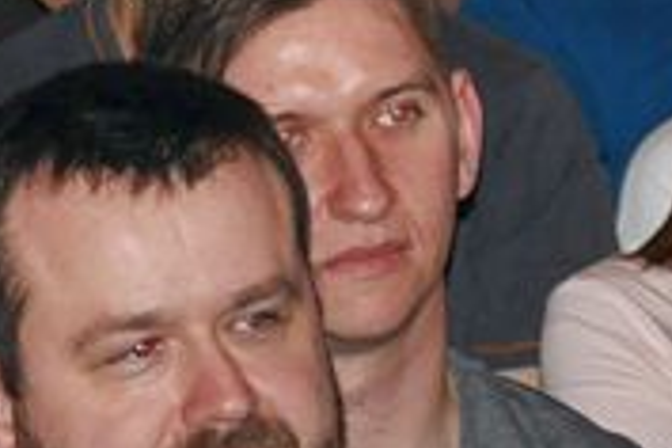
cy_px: -408
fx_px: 14118
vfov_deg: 1.8
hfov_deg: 2.7
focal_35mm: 756
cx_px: 980
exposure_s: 1/60
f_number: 5.6
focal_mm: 105
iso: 1000
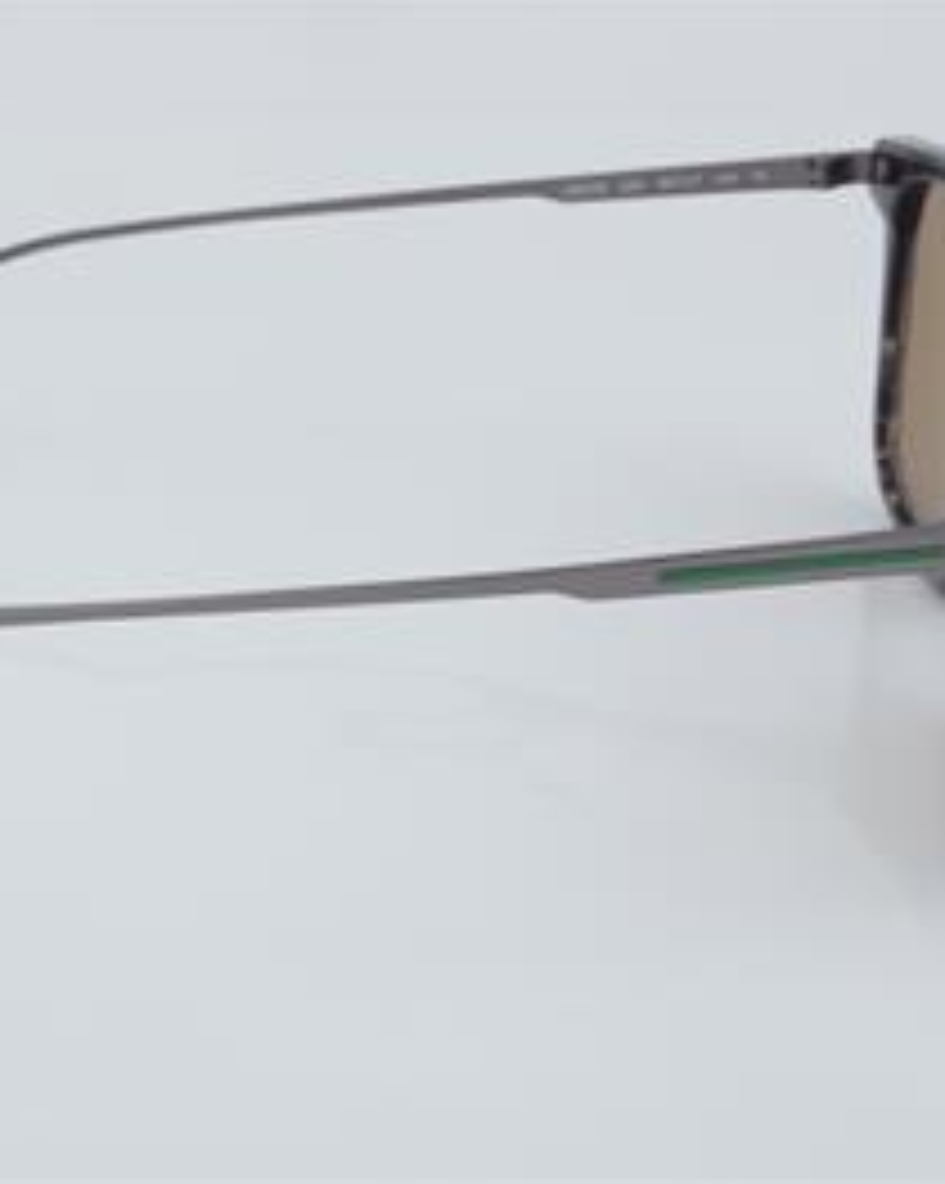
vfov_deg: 18.0
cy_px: 590
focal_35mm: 107
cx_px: 306
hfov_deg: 14.4
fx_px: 3745
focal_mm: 50
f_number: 32
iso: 100
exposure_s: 1/4
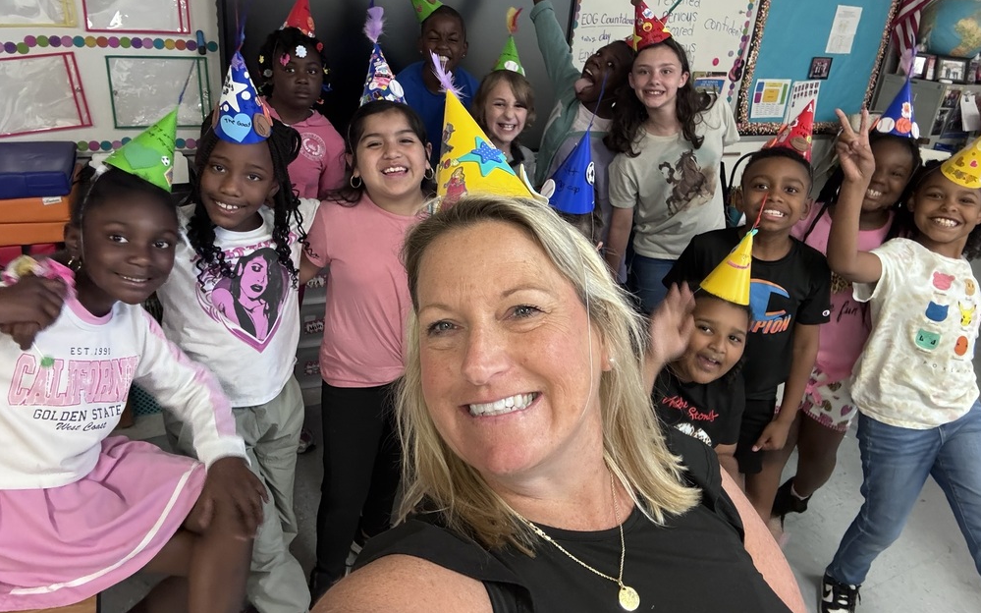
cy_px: 263
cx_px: 483
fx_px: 668
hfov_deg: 72.6
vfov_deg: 49.1
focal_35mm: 25
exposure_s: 1/40
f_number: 1.9
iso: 400
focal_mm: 2.69
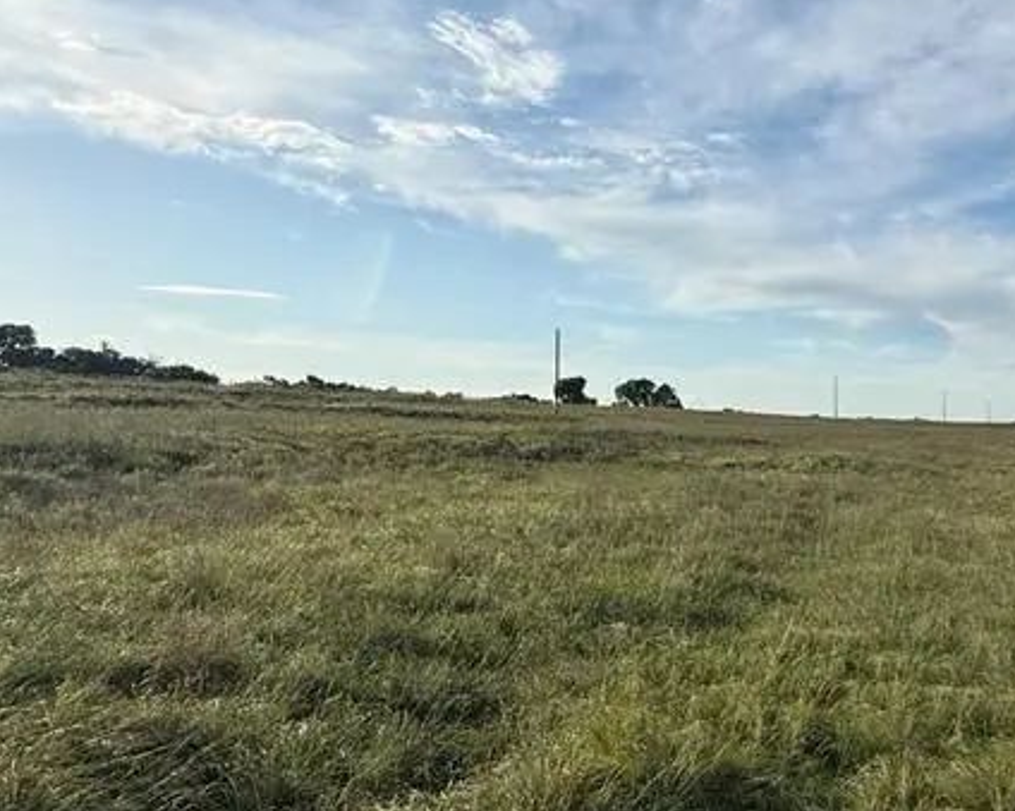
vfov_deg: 44.5
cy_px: 433
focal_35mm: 33
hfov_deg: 50.3
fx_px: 991
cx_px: 838
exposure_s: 1/3663
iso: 50
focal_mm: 2.22
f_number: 2.2
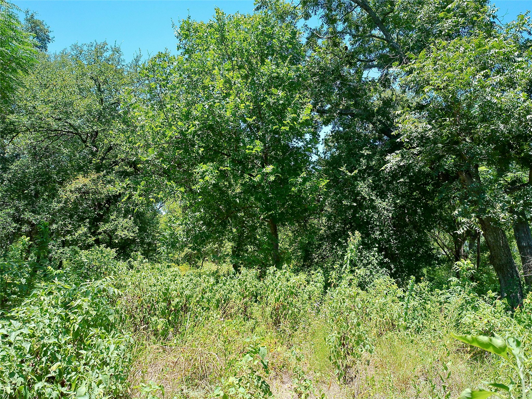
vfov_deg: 53.1
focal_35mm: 26
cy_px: 200
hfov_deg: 67.3
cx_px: 266
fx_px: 400
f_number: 2
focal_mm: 6.8
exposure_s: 1/664
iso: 100
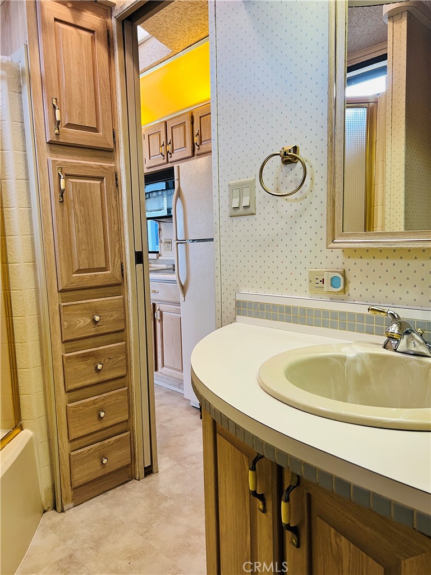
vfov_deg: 67.3
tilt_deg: -6.0
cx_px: 216
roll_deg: +2.0
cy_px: 288
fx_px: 432
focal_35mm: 26
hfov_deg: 53.1
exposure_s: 1/60
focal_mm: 5.7
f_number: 1.5
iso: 100
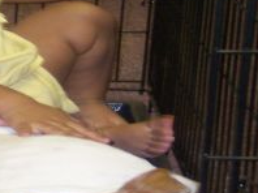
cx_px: -34
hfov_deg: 11.8
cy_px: 64
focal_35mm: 165
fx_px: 1228
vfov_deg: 9.0
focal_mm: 10.7
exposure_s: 1/30
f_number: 3.4
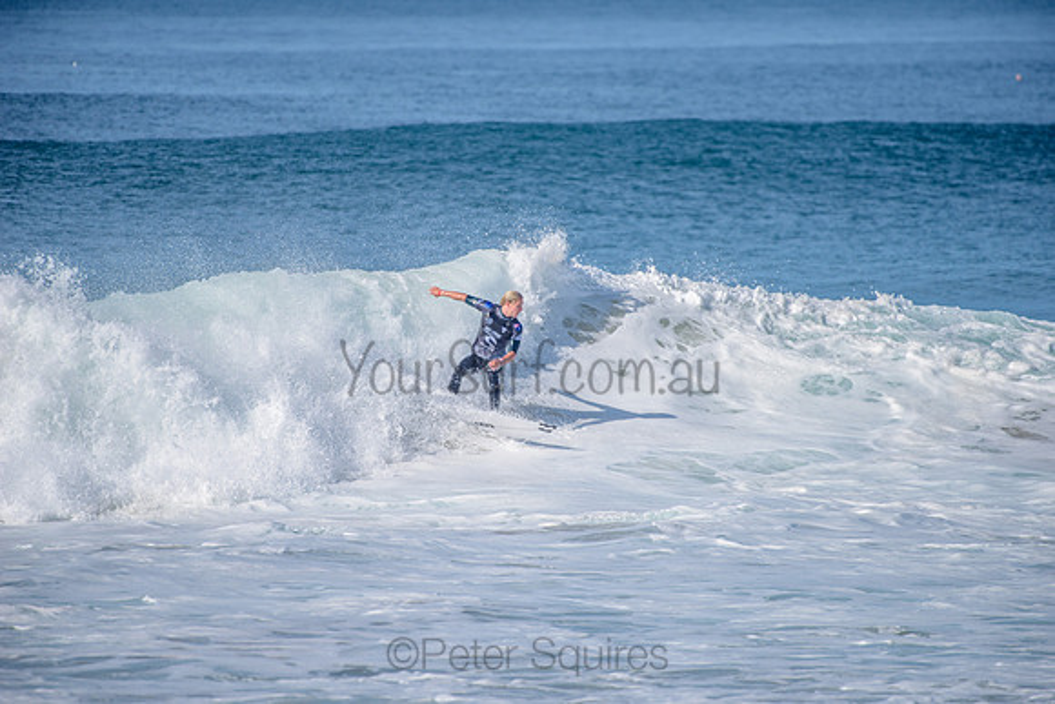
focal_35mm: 500
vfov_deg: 2.8
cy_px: 352
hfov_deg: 4.1
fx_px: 14656
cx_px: 528
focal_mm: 500
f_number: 5.6
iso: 180
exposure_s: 1/2500
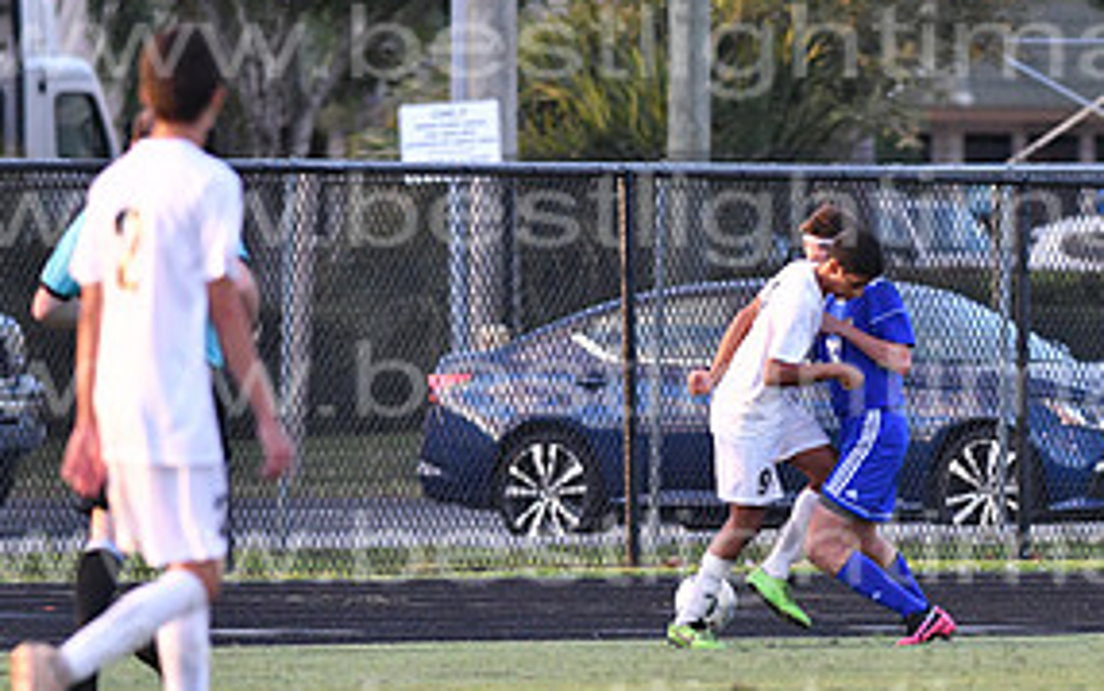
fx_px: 27992
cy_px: 473
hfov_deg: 2.3
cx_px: 865
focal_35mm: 930
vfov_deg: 1.4
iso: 1600
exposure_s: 1/1000
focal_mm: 300
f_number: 4
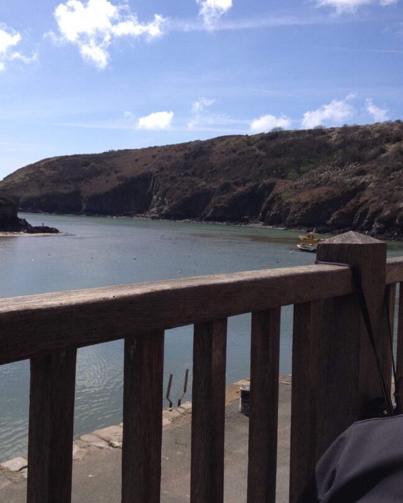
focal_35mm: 43
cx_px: 175
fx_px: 641
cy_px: 269
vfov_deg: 42.9
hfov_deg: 34.8
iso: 50
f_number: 2.4
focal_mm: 4.28
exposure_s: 1/2304
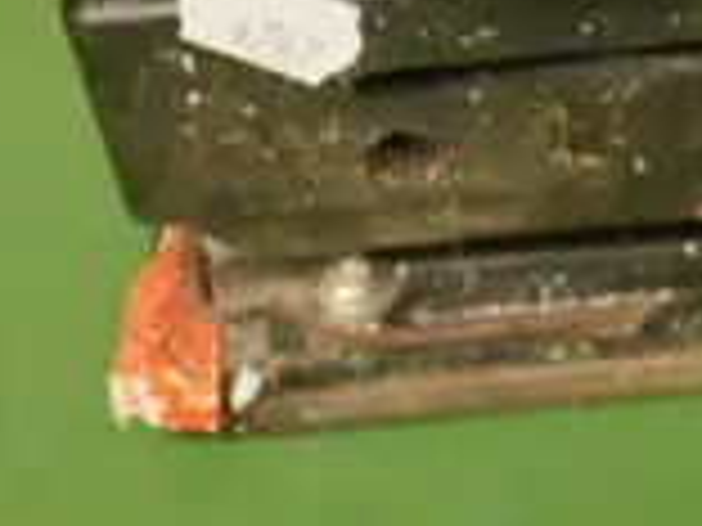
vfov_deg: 7.5
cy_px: 218
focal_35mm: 197
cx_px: 1436
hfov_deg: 9.4
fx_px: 3995
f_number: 3.7
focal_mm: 15
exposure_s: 1/60
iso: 3200
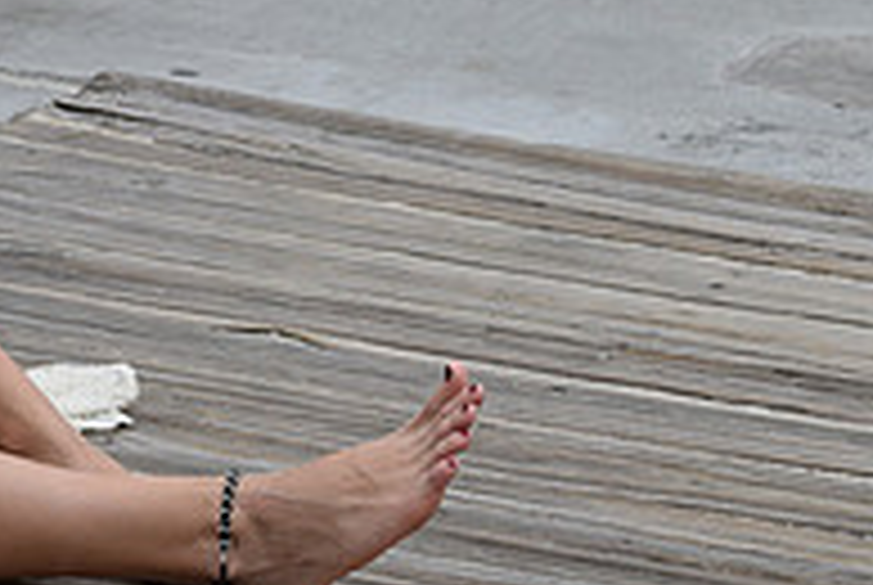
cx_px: -374
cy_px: 7
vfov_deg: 5.6
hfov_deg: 8.2
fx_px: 5987
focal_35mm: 246
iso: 250
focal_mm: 55
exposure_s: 1/250
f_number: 8
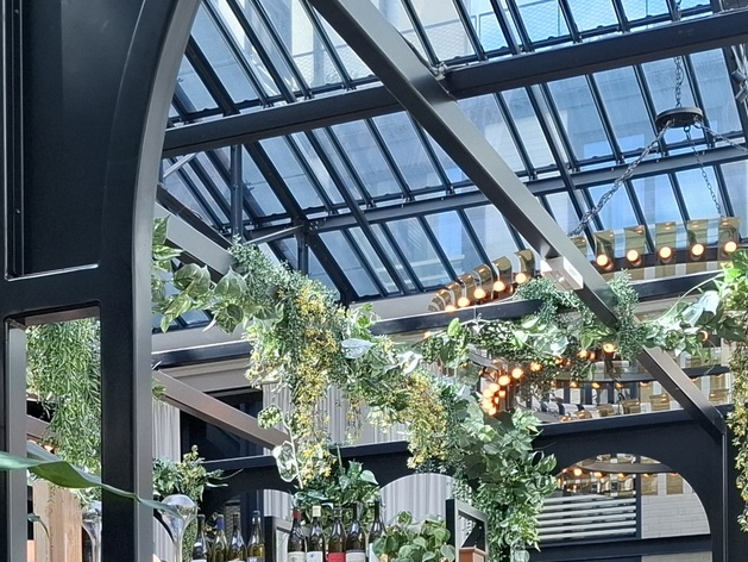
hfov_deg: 24.2
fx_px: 1707
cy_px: 776
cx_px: 121
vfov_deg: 17.3
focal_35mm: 79
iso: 50
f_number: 1.8
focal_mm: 5.54
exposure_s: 1/238
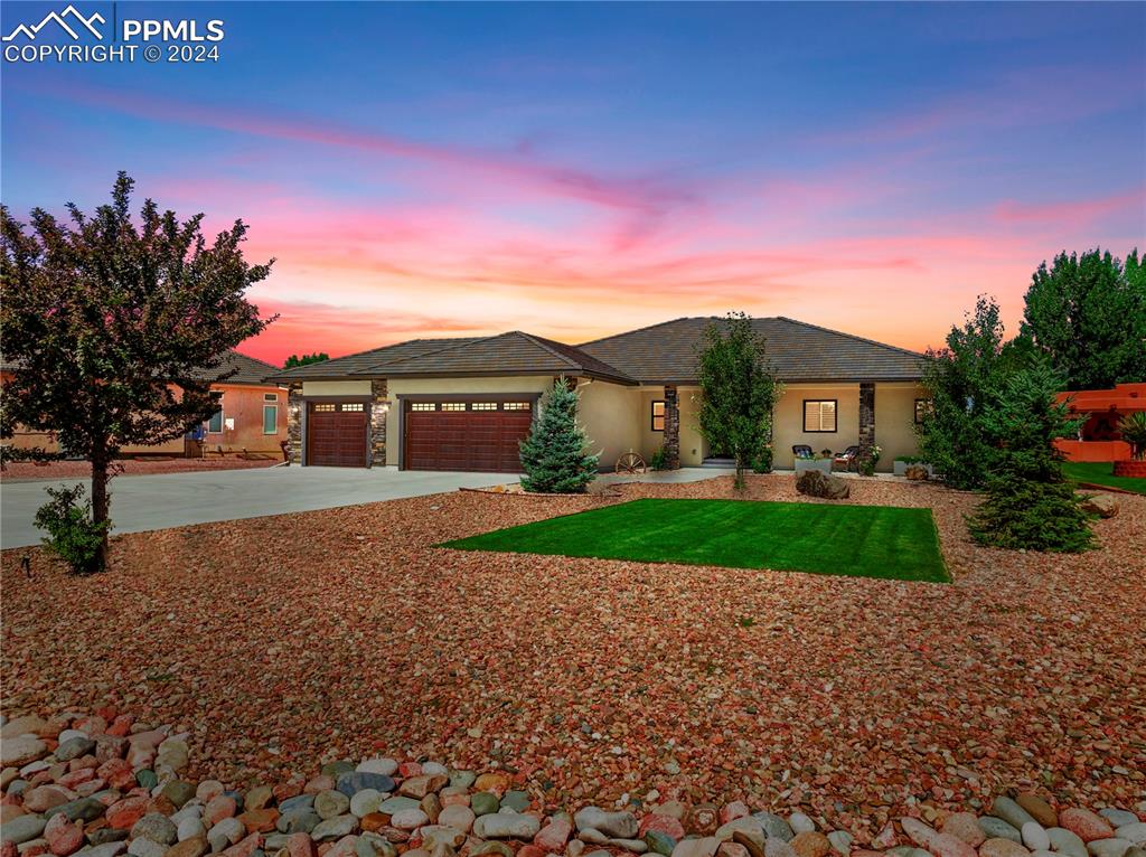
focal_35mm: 24
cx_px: 573
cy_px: 428
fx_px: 794
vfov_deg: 56.7
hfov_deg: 71.6
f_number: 2.8
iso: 100
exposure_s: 1/1600
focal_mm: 12.29
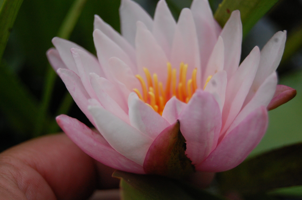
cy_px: 100
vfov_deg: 16.5
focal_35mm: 82
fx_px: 691
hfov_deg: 24.6
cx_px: 151
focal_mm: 55
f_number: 5.6
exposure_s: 1/400
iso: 800
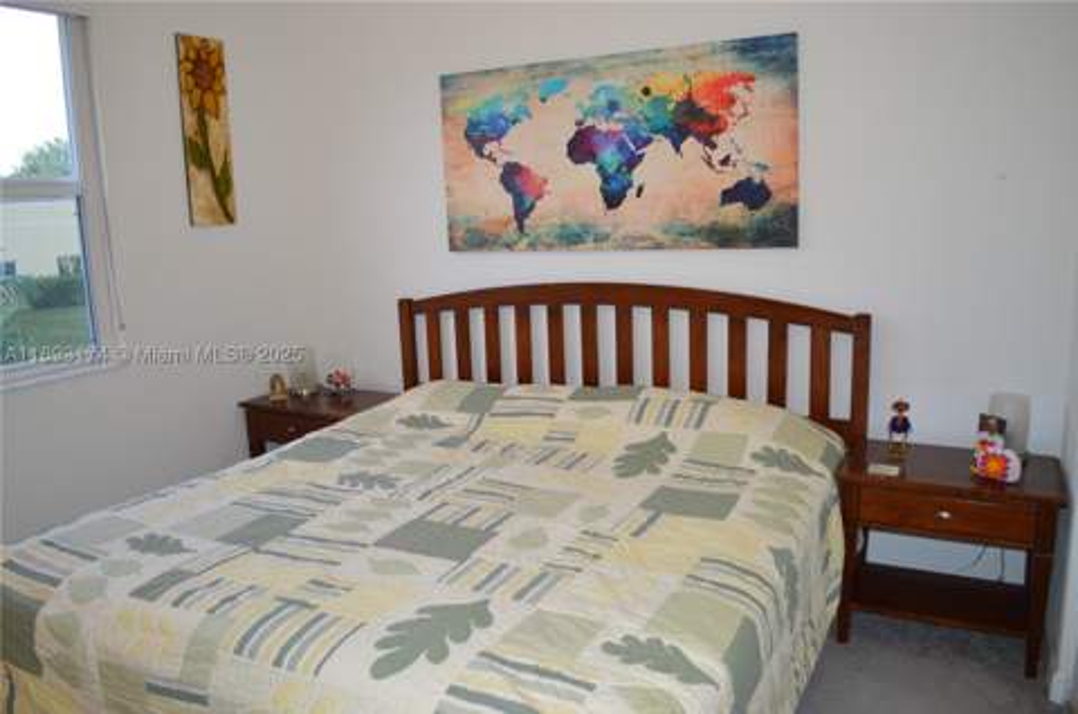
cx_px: 539
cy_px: 357
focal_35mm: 27
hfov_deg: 67.5
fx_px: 807
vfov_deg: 47.7
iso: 400
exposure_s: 1/60
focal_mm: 18
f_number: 3.5
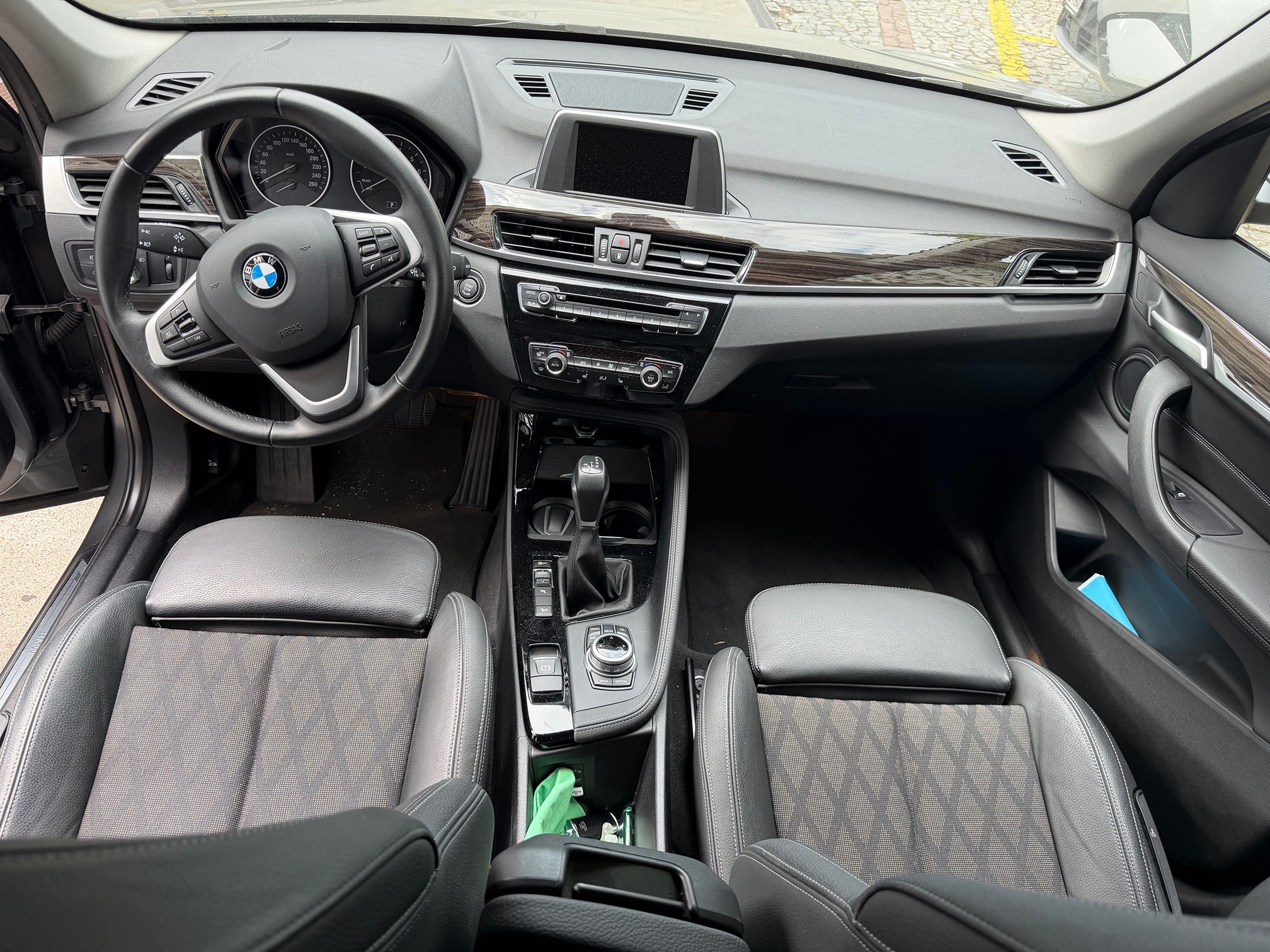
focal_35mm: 24
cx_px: 635
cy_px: 476
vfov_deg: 56.8
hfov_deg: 71.6
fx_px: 881
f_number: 1.78
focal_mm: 6.76
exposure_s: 1/121
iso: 100
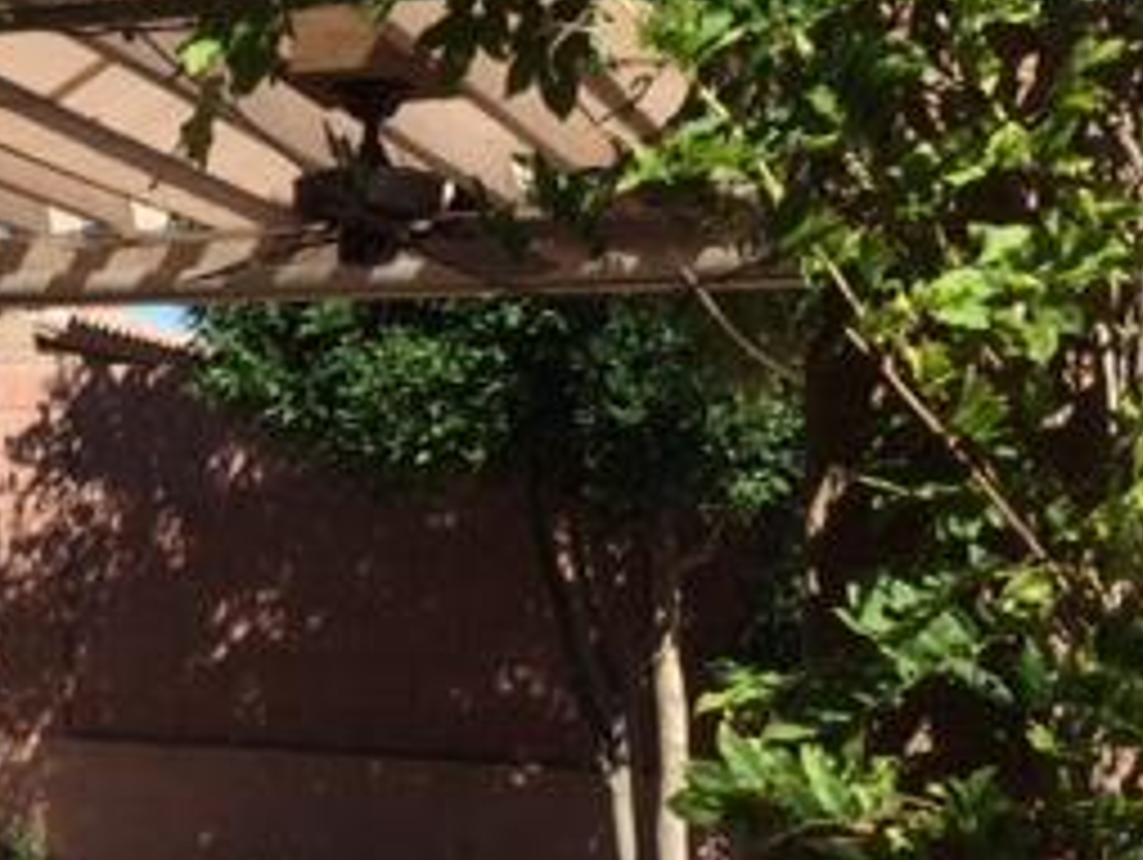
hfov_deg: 23.9
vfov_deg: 20.2
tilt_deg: -0.4
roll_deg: -1.0
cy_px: 509
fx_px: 2413
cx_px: -274
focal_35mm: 73
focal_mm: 4.15
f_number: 2.2
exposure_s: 1/1520
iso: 32
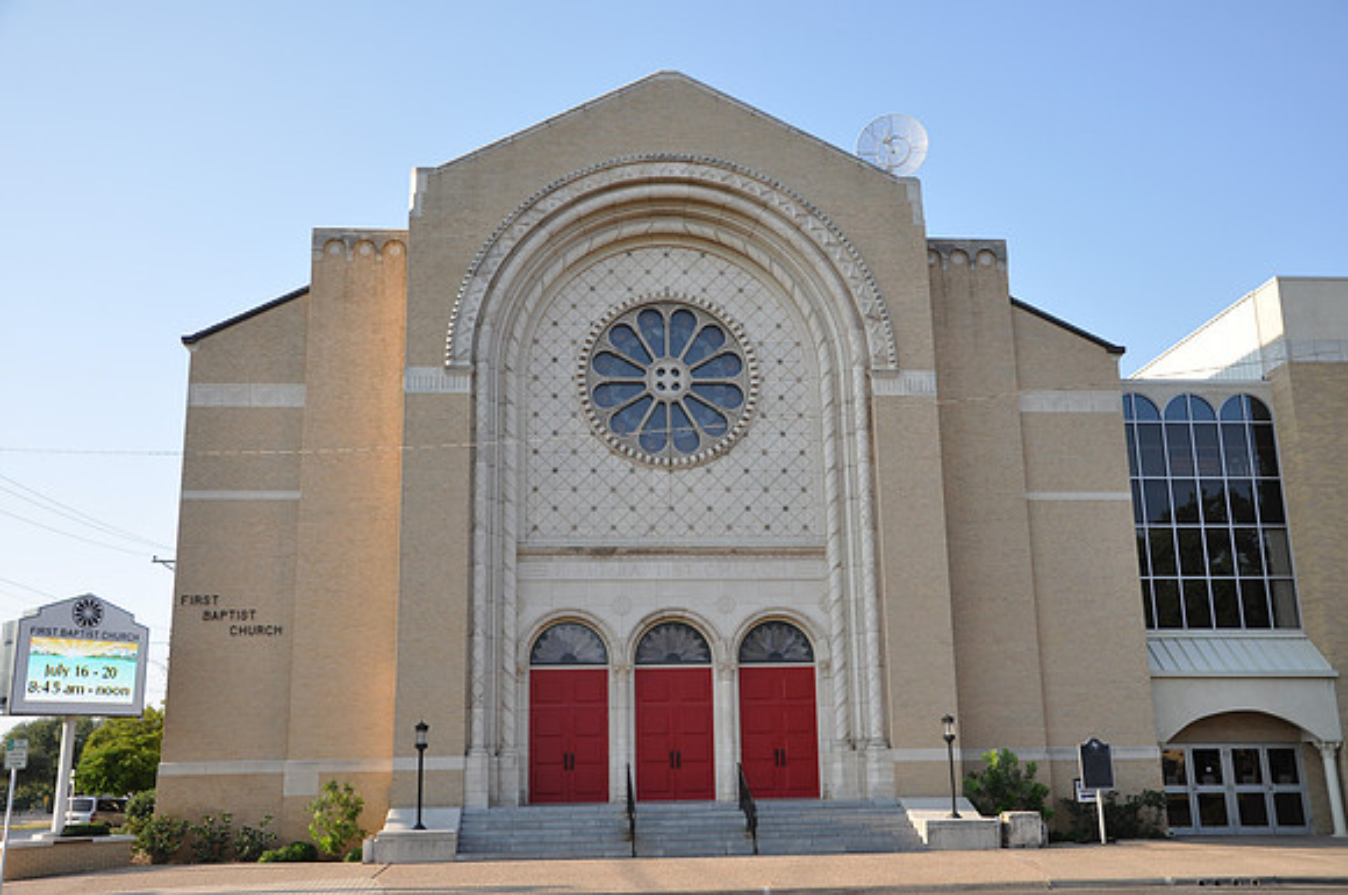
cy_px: 448
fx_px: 1346
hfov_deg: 53.2
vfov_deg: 36.8
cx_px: 674
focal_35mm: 36
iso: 200
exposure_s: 1/200
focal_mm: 24
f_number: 7.1
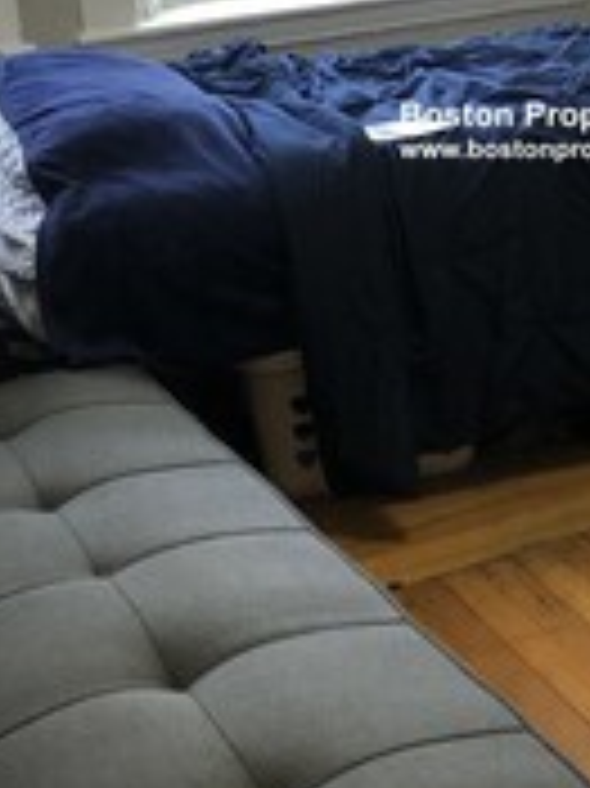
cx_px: 610
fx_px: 1820
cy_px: 135
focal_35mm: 80
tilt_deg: -11.9
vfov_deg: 24.0
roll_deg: +4.1
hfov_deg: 17.9
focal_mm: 3.99
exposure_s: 1/20
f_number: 1.8
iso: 40
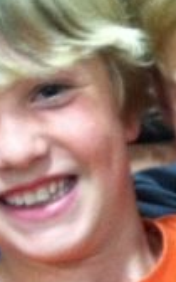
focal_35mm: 226
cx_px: 484
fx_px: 1734
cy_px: 256
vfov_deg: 9.2
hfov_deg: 5.5
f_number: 2.8
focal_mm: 3.85
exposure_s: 1/15
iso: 250
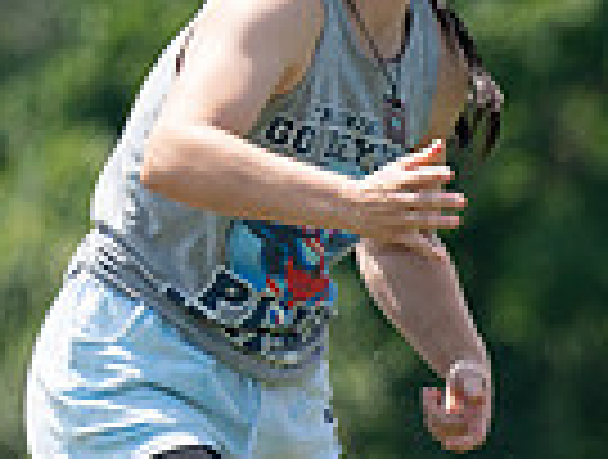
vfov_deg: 0.9
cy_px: 535
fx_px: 27896
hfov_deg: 1.2
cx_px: 1210
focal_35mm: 1584
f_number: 6.3
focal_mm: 365
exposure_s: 1/4000
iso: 1600
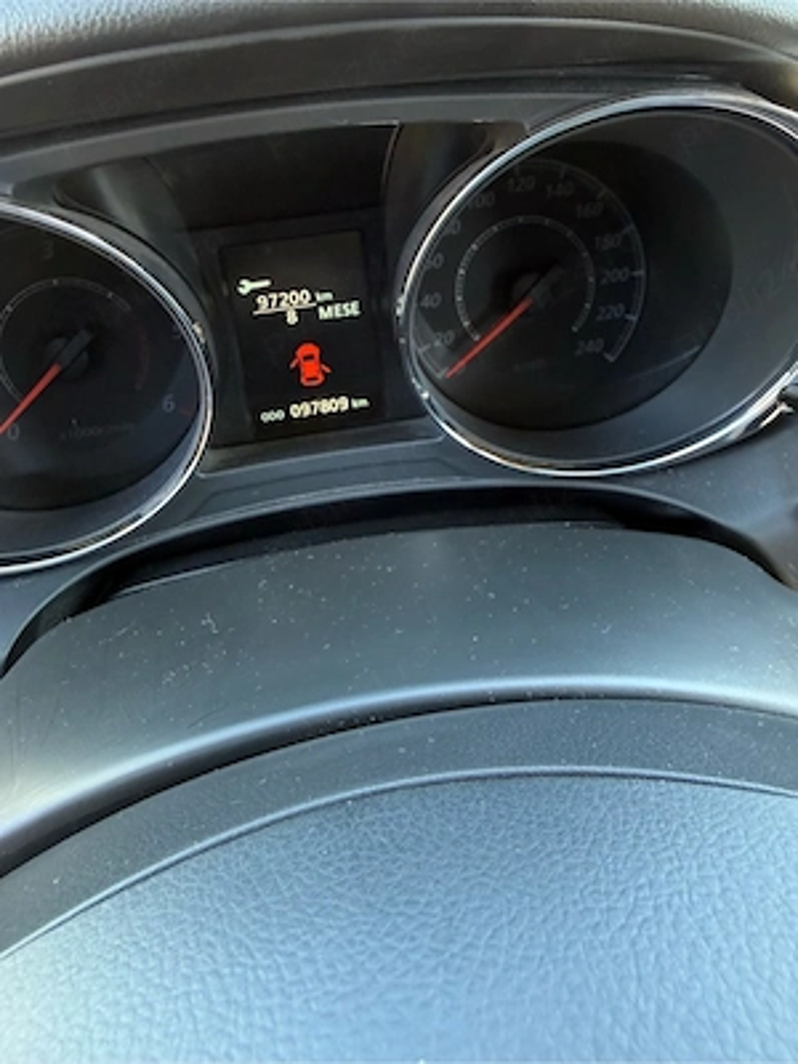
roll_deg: +6.0
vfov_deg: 69.4
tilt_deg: -38.2
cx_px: 399
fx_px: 768
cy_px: 532
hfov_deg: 54.9
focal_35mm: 25
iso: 320
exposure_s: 1/72
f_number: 2.2
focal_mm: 2.22
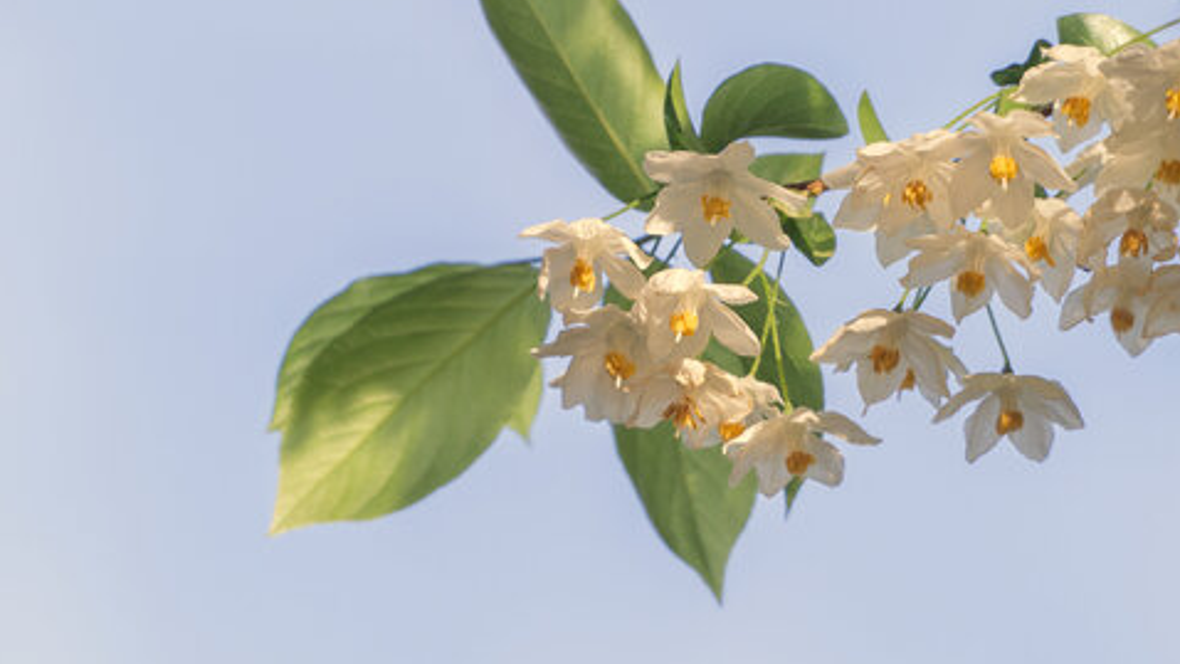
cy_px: 247
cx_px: 590
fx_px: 11265
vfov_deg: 3.4
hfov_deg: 6.0
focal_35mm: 360
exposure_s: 1/640
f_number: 6.3
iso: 400
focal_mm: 164
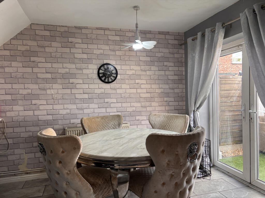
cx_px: 132
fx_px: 199
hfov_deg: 67.3
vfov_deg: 53.1
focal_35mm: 26
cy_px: 99
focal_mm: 5.96
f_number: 1.6
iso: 64
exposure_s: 1/100
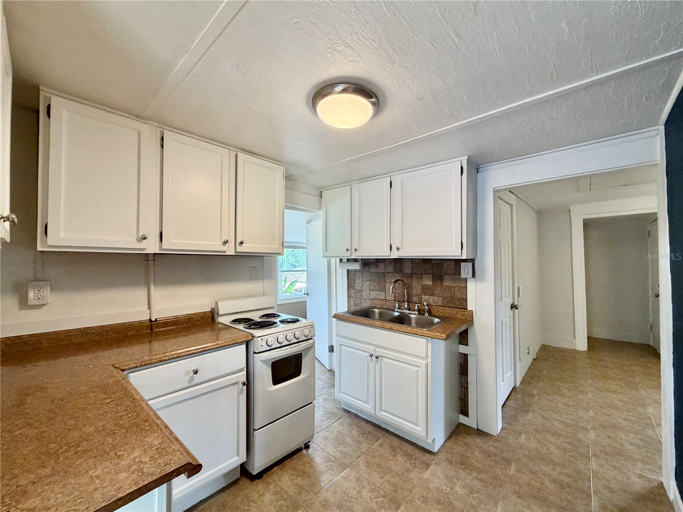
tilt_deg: +0.4
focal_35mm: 14
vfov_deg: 85.7
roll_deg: +1.1
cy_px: 256
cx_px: 342
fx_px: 276
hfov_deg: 102.1
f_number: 2.2
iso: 250
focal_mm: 2.22
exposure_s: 1/120
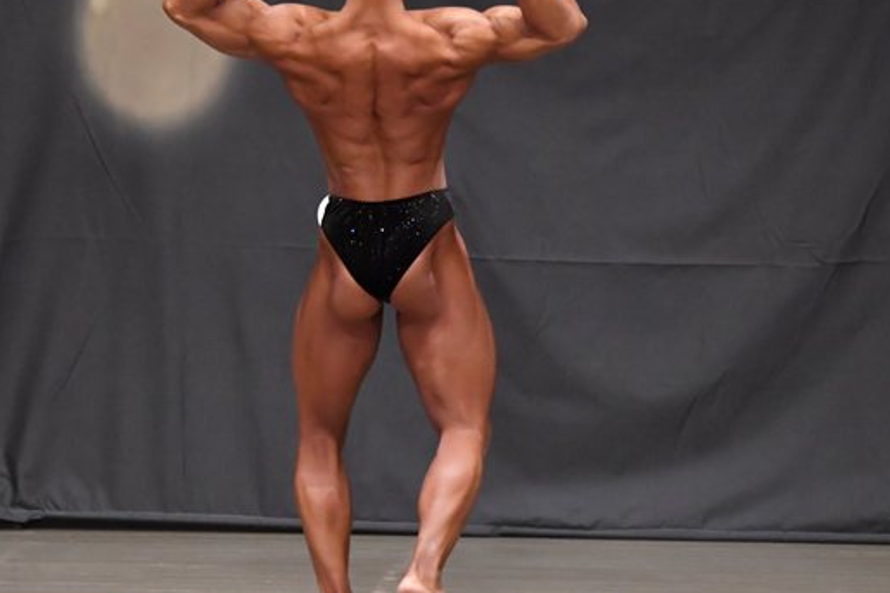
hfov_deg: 5.7
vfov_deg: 3.8
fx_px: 8921
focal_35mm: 361
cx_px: 362
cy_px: 258
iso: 6400
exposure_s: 1/400
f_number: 5.6
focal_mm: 160
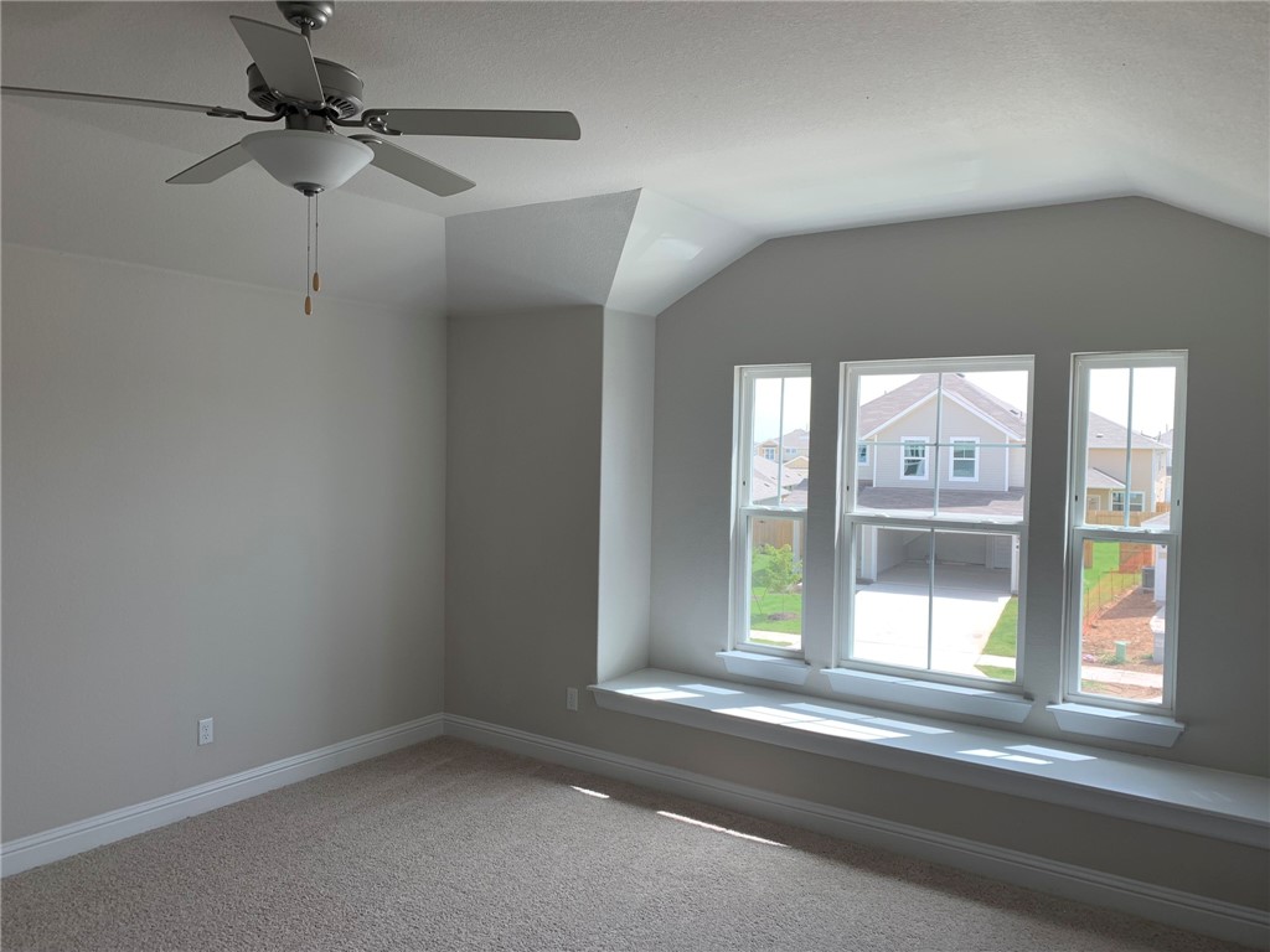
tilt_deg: -1.2
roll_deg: -1.5
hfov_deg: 67.3
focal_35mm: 26
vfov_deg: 53.1
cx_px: 635
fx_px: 954
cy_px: 476
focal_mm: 4.25
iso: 25
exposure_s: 1/159
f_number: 1.8
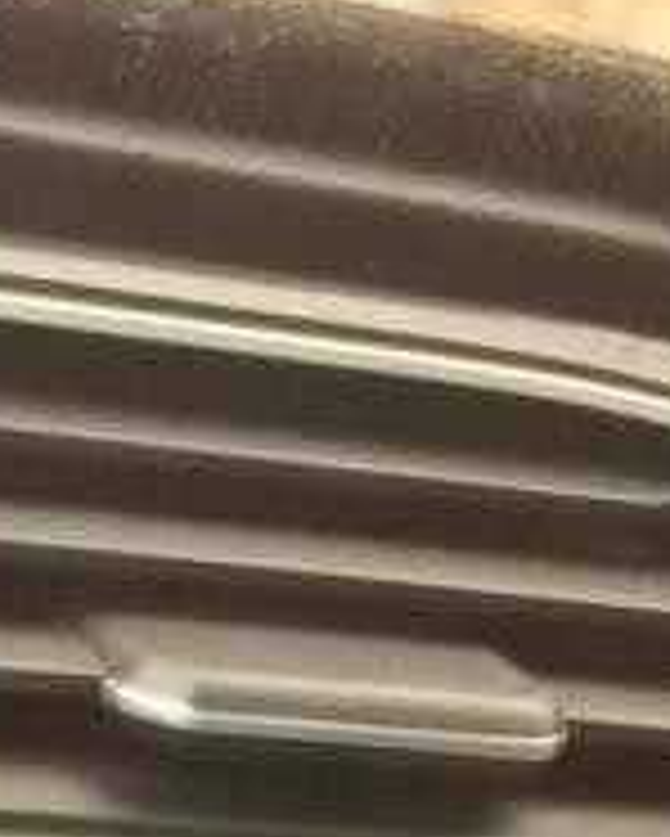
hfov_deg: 13.0
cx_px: -607
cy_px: 1892
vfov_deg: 13.9
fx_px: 2600
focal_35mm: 105
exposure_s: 1/33
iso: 250
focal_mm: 5.54
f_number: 1.8
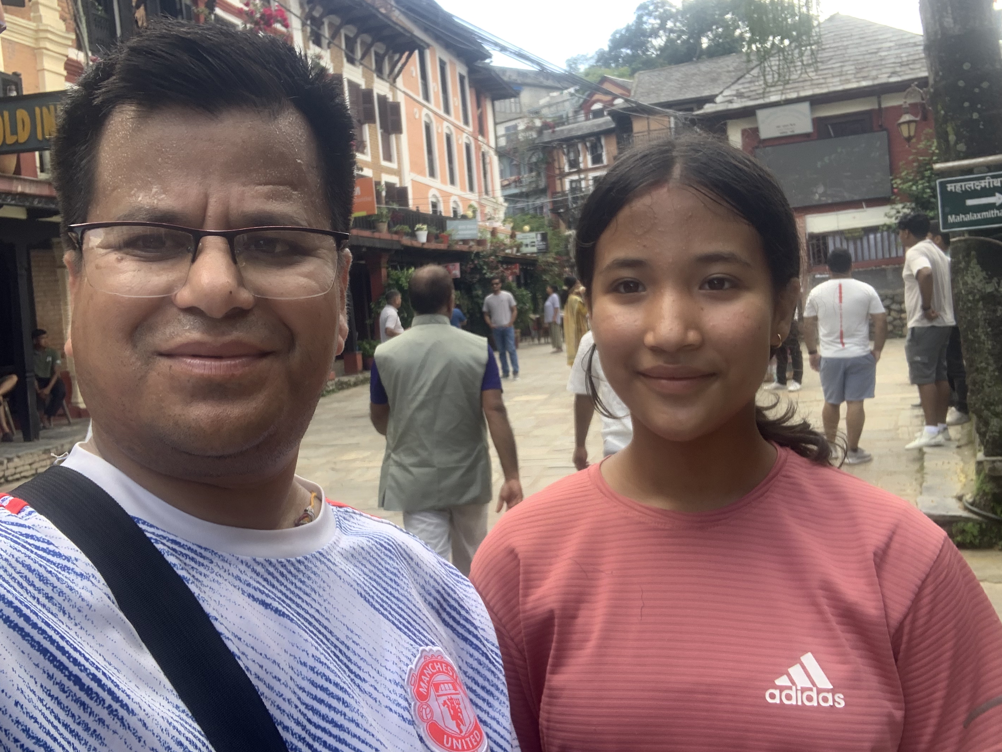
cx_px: 478
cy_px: 349
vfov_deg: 40.7
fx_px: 1013
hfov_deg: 52.6
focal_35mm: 35
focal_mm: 2.87
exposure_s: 1/121
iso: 32
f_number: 2.2
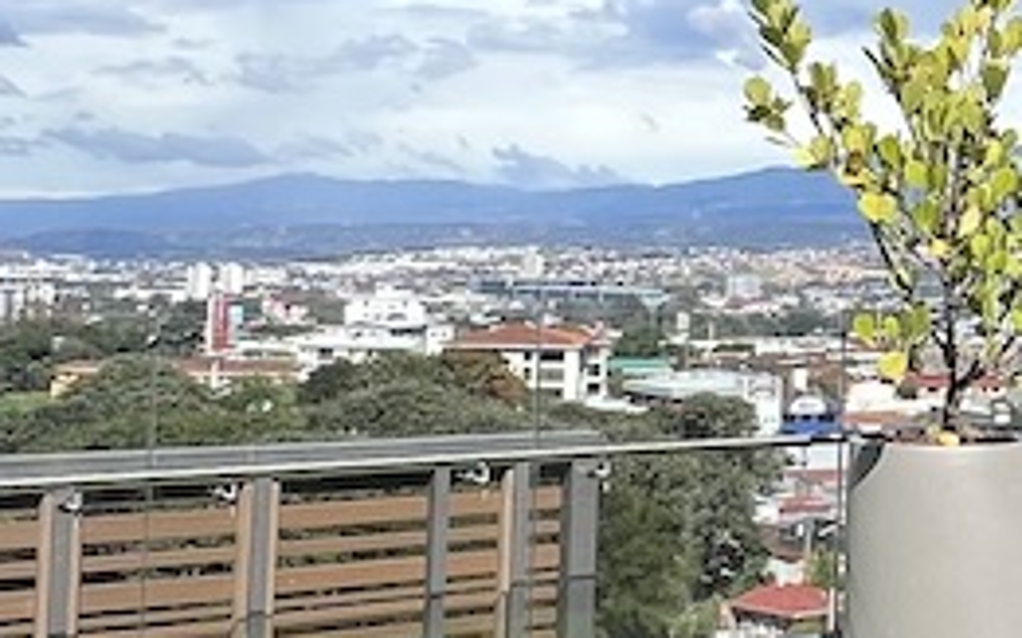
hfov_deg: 25.3
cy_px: 153
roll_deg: -1.1
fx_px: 2061
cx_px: 1202
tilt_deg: +2.5
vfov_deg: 17.5
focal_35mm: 74
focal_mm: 1.57
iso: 32
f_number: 1.8
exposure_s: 1/2538
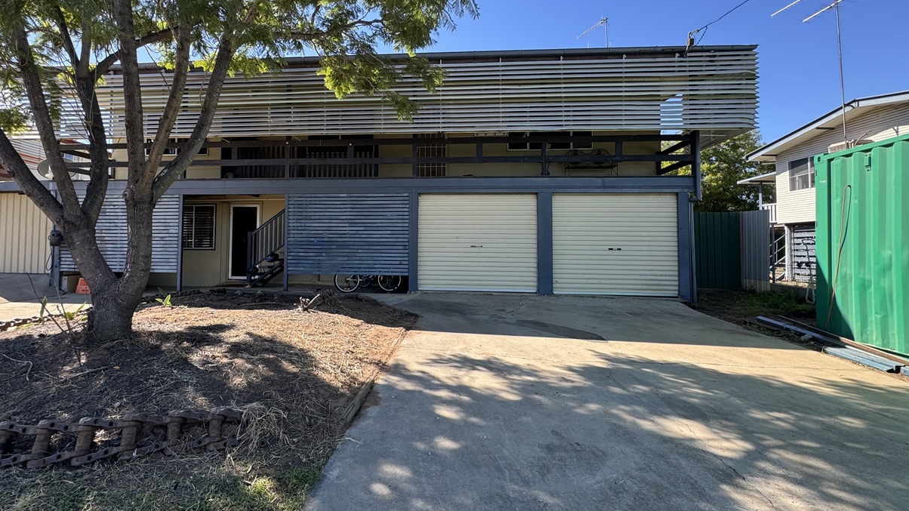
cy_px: 232
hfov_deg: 89.4
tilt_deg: +1.6
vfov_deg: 58.2
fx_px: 458
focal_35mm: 19
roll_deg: -0.1
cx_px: 421
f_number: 2.2
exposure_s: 1/354
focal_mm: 2.22
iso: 40
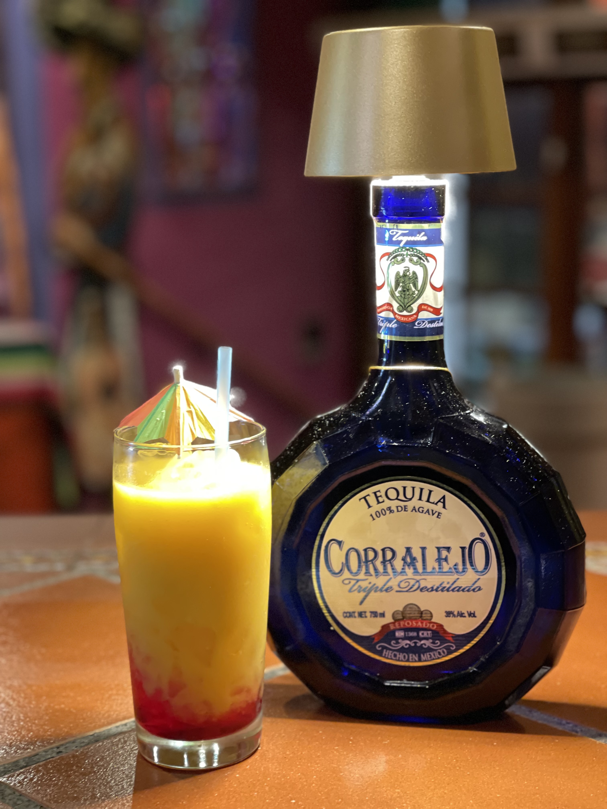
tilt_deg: -9.4
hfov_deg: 22.9
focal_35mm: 64
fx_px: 1496
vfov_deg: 30.3
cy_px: 404
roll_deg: +0.4
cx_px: 304
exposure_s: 1/20
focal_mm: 7.5
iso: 400
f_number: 2.2
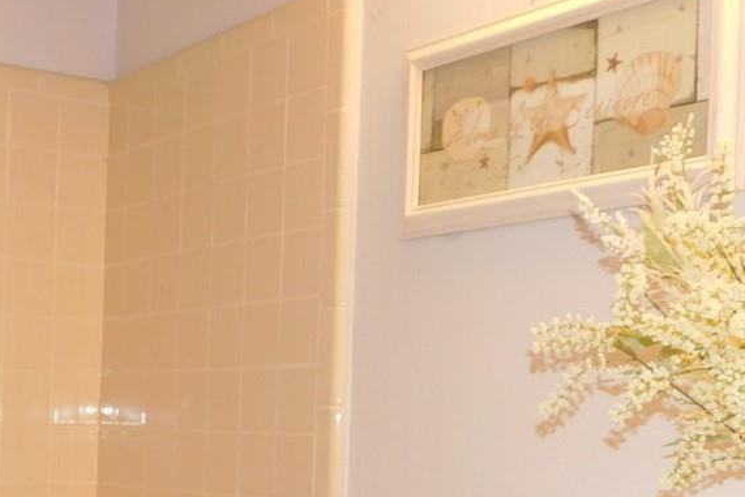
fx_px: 1387
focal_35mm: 67
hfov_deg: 29.5
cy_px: 477
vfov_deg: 19.8
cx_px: 160
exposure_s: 1/30
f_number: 3
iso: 200
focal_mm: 4
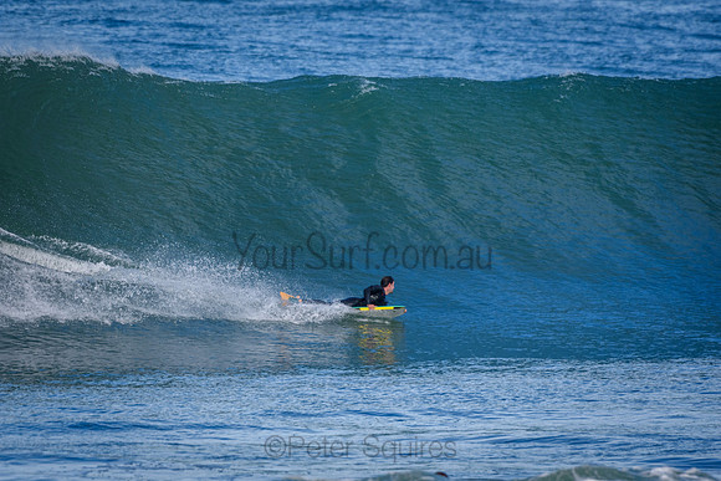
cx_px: 360
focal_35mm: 615
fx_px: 12319
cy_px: 240
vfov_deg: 2.2
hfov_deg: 3.4
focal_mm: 410
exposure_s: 1/2000
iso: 500
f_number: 5.6
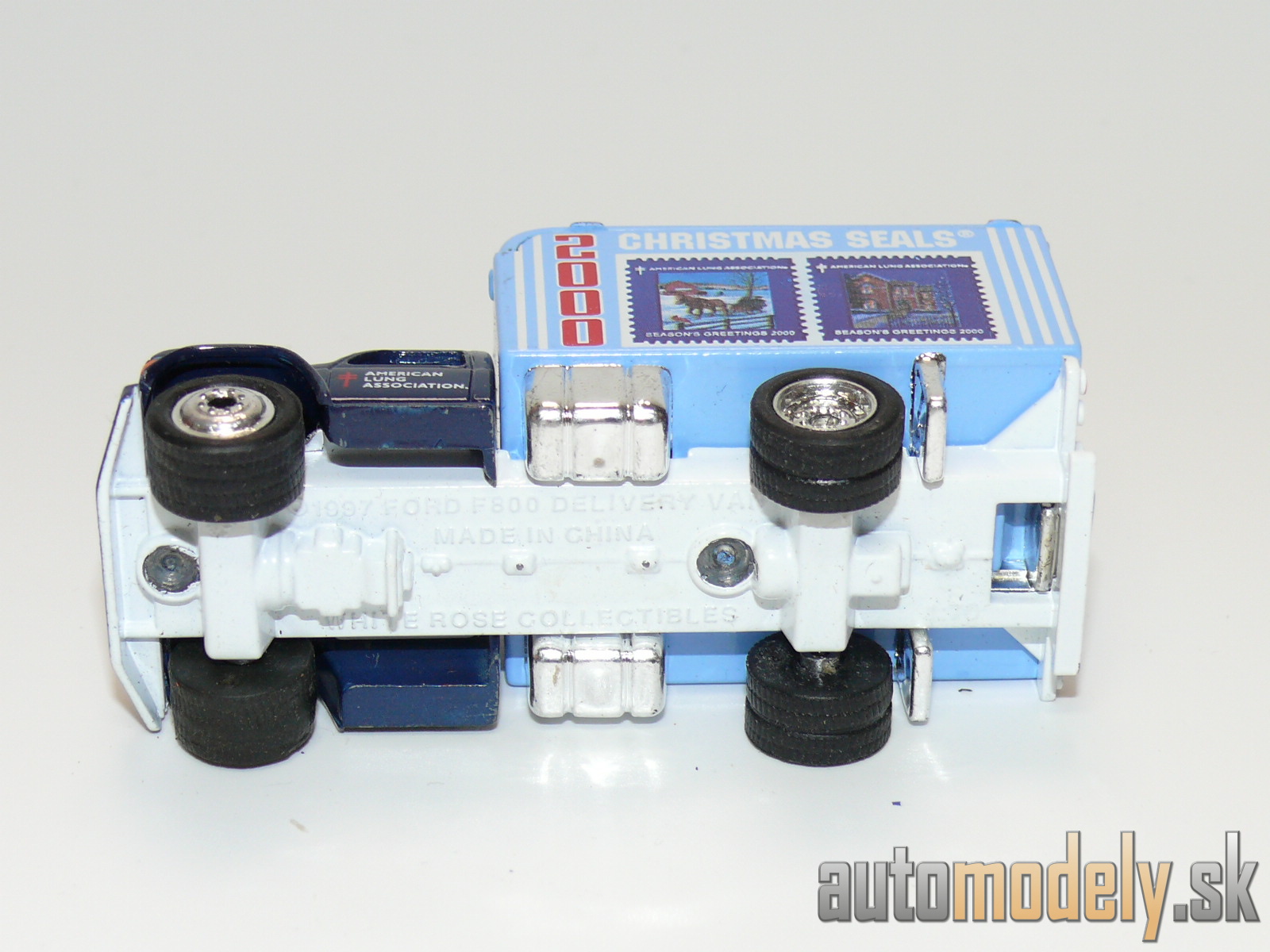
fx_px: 3265
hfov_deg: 22.0
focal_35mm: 89
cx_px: 635
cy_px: 476
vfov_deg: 16.6
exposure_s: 1/30
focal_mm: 12.4
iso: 100
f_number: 4
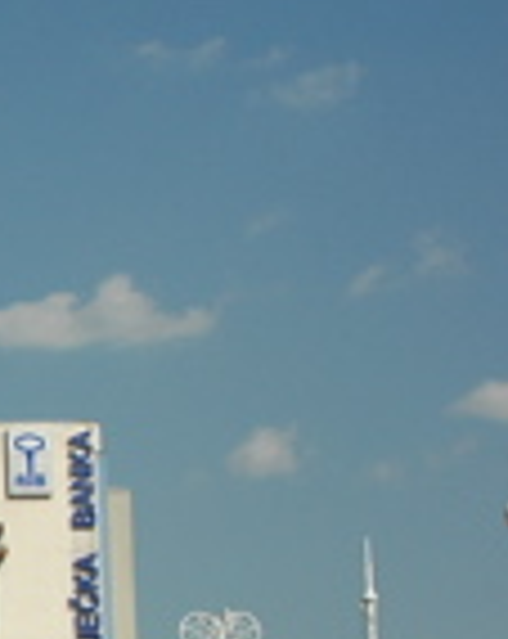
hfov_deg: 7.8
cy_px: 583
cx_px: -854
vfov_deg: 10.8
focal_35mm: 178
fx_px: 3356
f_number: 10
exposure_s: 1/400
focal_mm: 28
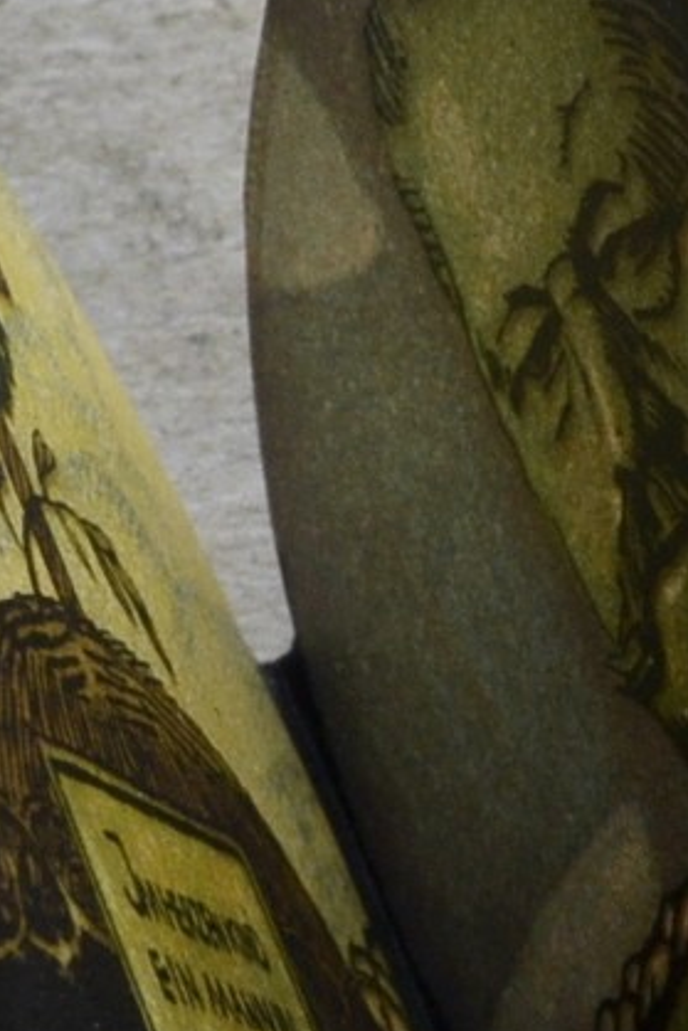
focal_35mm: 256
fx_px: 7330
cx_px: 967
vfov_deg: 8.0
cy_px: 964
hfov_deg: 5.3
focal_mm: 29
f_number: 14
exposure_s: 1/250
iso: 400
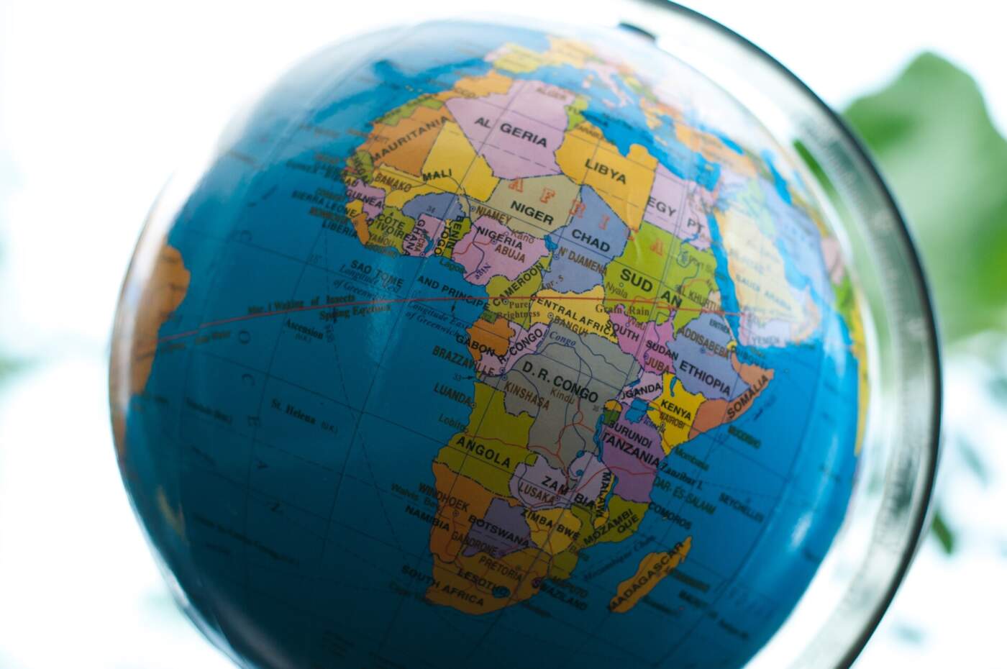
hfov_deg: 27.0
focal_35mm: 75
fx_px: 2095
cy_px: 334
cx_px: 504
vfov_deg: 18.1
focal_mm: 50
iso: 640
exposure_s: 1/1000
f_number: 2.8
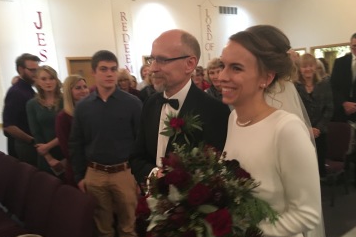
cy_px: 133
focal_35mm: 31
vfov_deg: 42.2
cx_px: 179
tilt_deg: -10.1
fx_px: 306
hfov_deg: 60.3
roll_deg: +5.5
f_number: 2.2
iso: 200
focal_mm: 4.15
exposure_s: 1/15
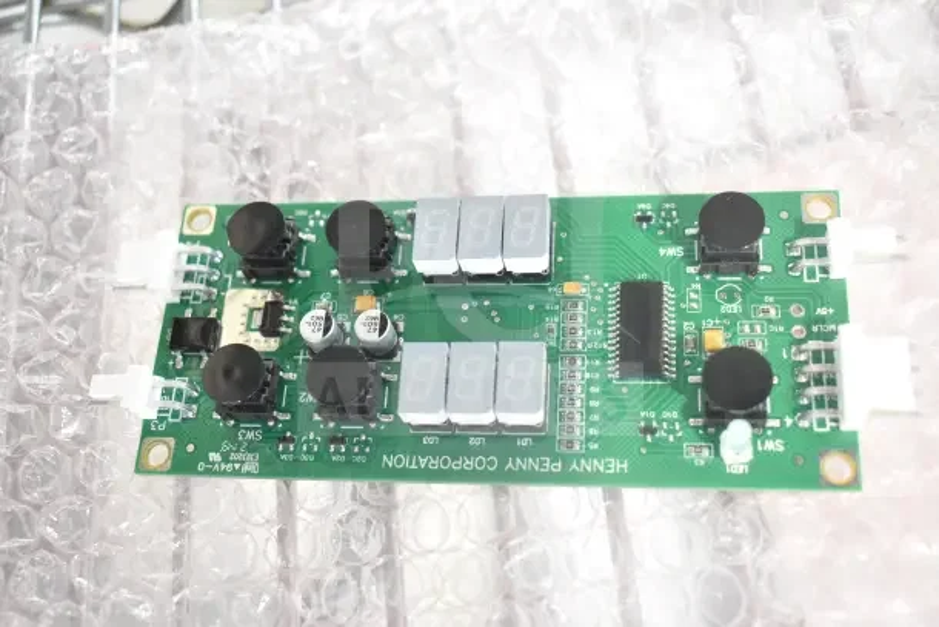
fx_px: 1096
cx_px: 470
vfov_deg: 31.9
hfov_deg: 46.4
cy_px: 314
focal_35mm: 42
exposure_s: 1/50
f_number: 4.2
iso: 2800
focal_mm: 28
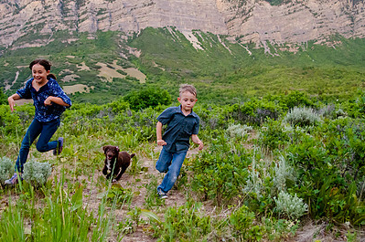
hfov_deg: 50.5
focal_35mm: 38
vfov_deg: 34.9
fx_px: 385
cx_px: 153
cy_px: 104
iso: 3200
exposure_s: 1/250
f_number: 4
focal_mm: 24
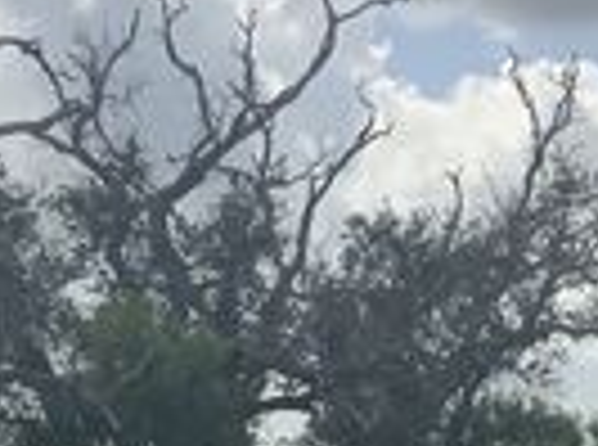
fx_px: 2412
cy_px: 694
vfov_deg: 10.2
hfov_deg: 14.1
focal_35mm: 140
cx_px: 337
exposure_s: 1/2959
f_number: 1.8
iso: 20
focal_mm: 3
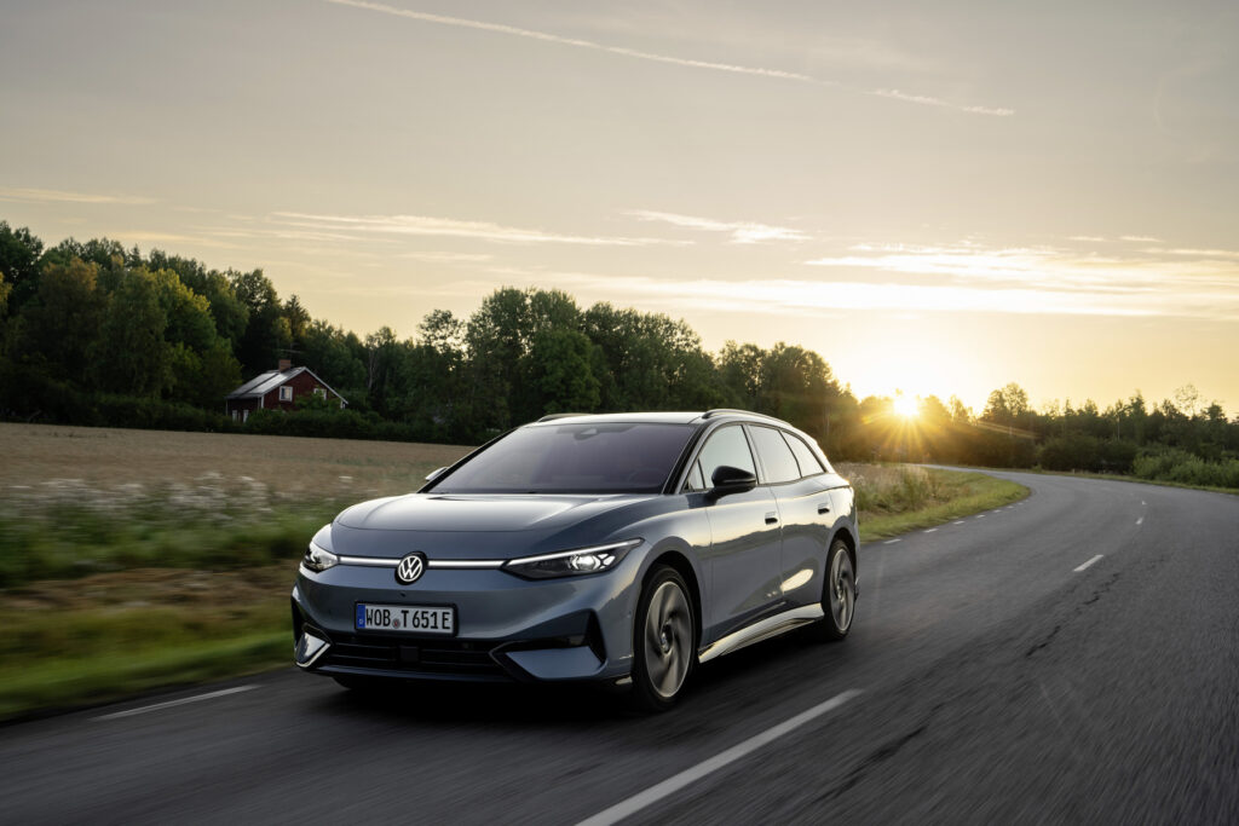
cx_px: 620
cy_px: 413
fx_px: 1342
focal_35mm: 39
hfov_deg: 49.5
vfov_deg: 34.2
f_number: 8
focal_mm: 39
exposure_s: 1/30
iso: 100
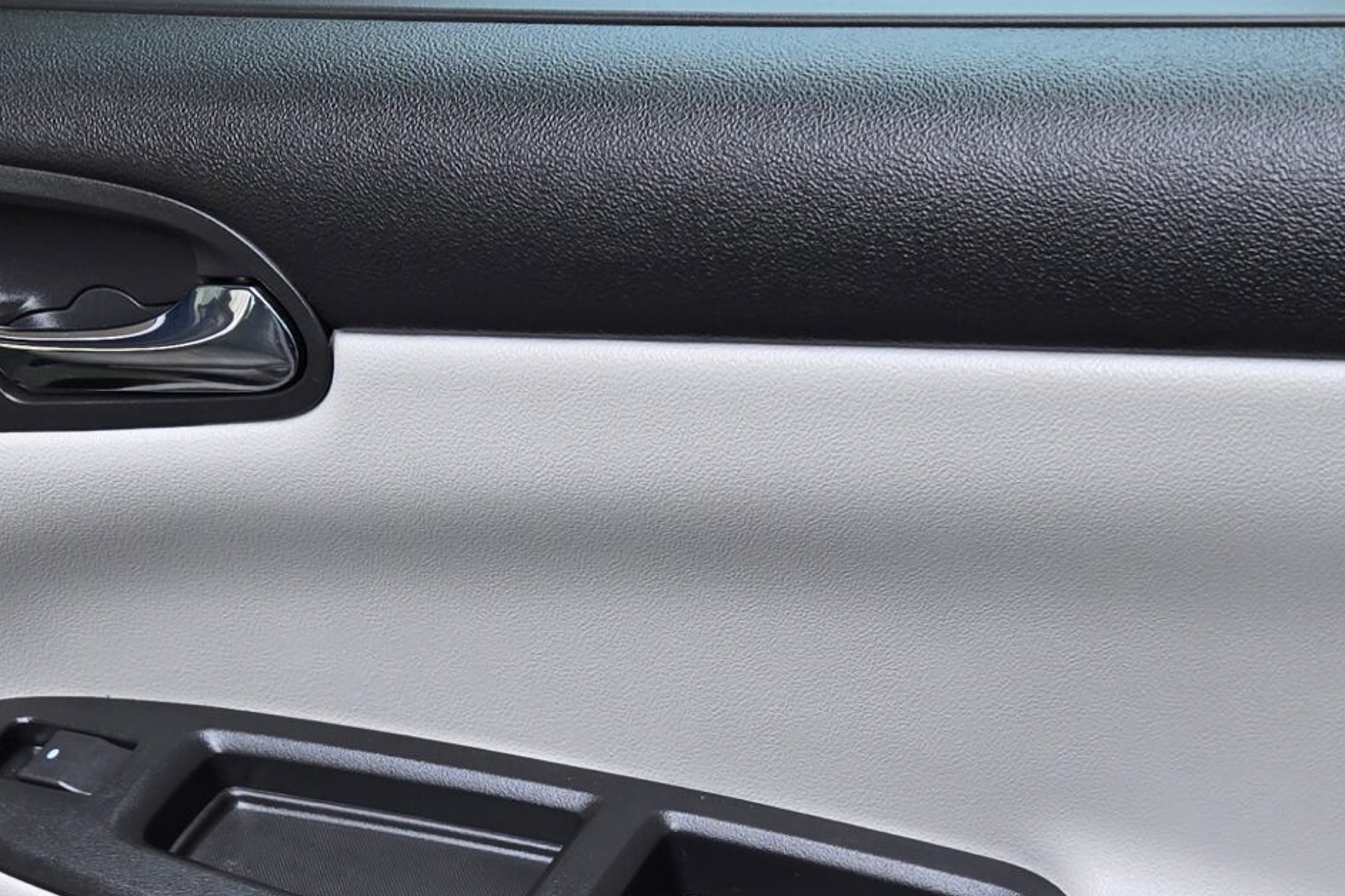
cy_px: 889
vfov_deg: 20.3
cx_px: 964
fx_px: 2428
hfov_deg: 30.6
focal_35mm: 65
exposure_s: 1/180
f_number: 1.8
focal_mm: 5.4
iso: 25
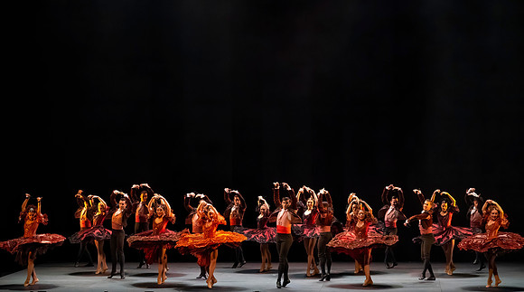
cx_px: 243
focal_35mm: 114
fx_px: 1583
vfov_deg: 10.5
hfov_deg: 18.8
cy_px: 174
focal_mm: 100
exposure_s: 1/400
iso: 16000
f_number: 8
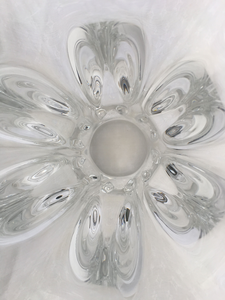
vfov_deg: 61.7
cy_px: 150
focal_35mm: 29
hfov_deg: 48.2
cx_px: 112
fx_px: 251
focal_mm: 4.15
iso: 25
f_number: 2.2
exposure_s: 1/320
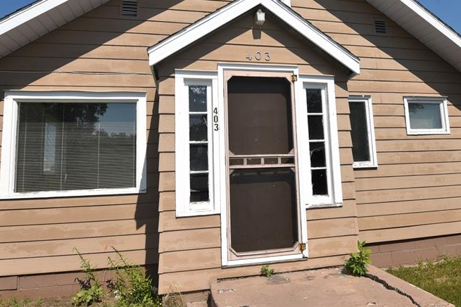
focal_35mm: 25
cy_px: 131
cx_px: 263
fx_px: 320
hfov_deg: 71.2
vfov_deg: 51.1
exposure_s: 1/200
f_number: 11
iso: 100
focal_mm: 16
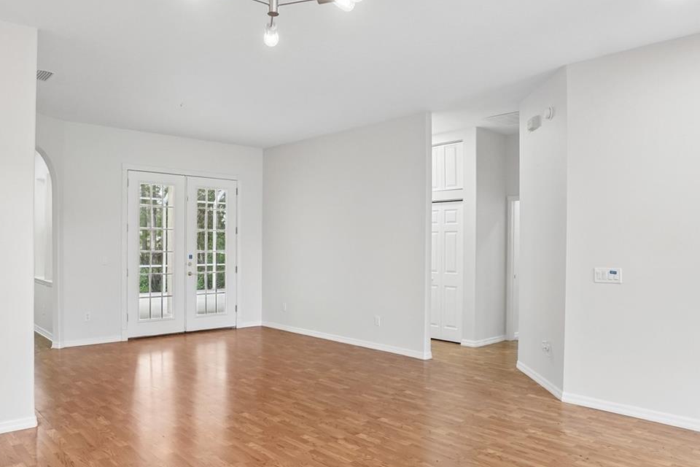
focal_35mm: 25
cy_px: 242
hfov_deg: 71.2
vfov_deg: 51.3
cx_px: 303
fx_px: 486
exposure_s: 1/30
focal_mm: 10
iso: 640
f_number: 8
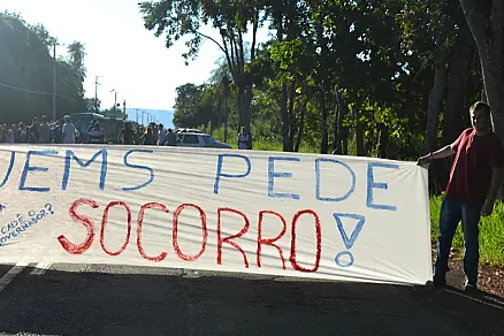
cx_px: 178
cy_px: 211
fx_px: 798
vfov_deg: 23.7
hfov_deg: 34.8
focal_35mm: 57
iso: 100
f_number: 9
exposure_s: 1/320
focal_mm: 26
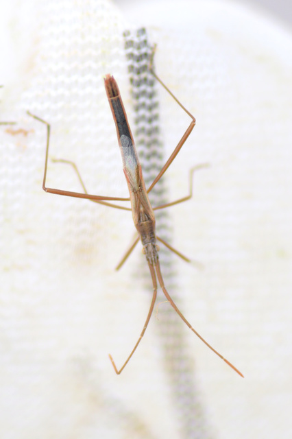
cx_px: 146
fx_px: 1827
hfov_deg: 9.1
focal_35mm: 150
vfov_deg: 13.7
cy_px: 220
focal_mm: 100
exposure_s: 1/200
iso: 100
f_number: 7.1
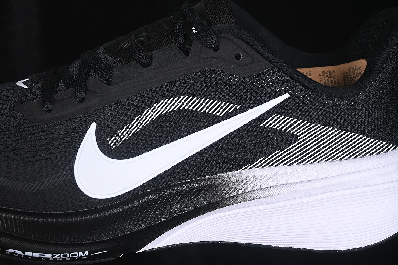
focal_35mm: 75
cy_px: 132
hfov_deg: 27.0
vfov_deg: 18.2
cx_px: 199
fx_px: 829
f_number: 6.3
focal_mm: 50
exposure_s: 1/60
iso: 160
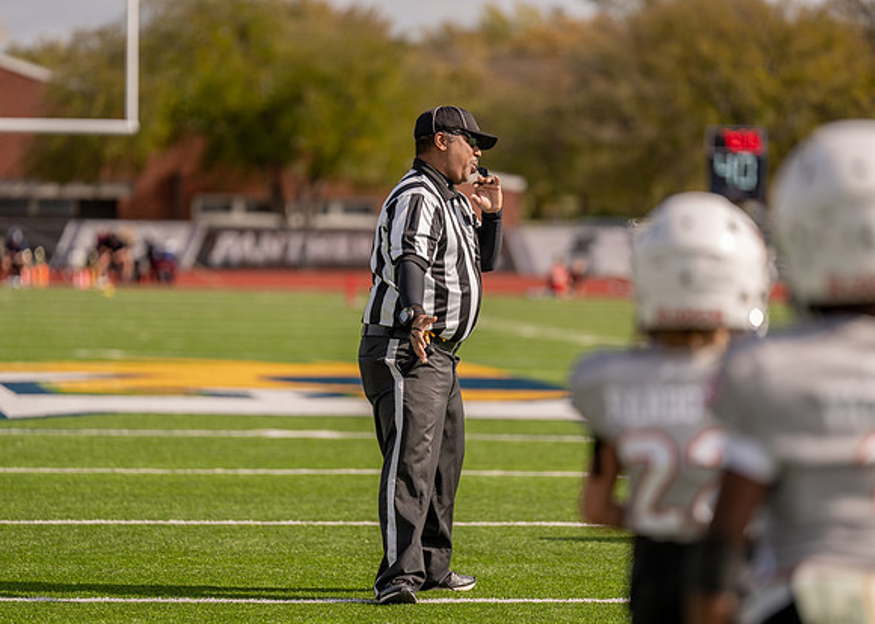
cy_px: 312
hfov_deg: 9.4
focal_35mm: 214
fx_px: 5318
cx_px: 438
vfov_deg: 6.7
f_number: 2.8
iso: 100
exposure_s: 1/2500
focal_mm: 200
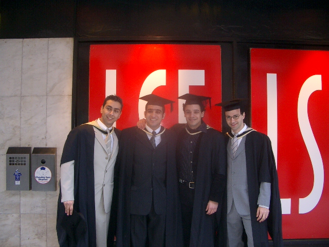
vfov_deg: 40.7
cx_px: 164
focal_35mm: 35
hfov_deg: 52.6
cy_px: 124
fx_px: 333
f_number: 2.6
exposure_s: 1/40
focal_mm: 5.8
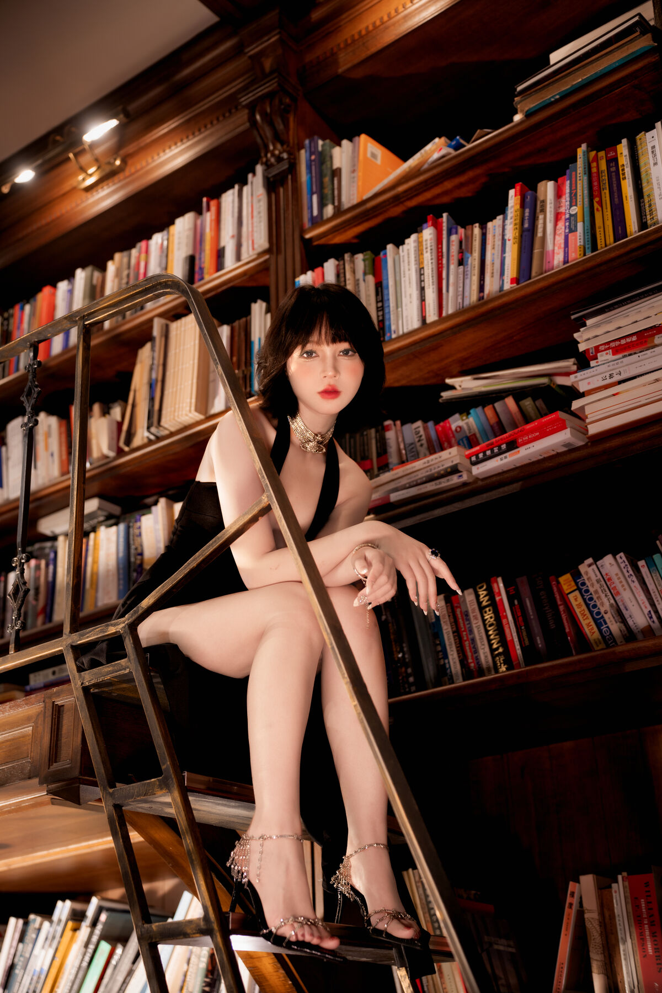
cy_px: 496
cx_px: 331
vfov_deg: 42.7
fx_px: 1269
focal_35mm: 46
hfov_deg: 29.2
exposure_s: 1/80
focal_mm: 46
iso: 250
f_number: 2.5
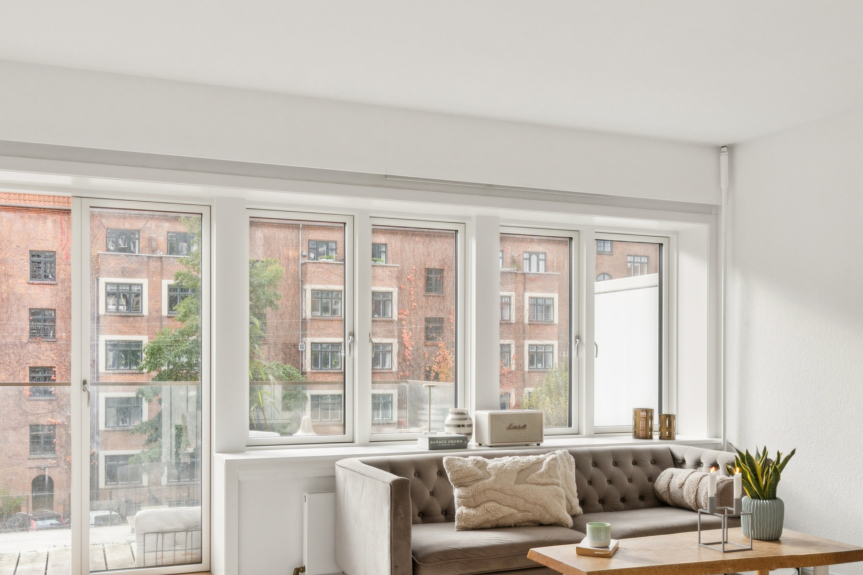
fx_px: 839
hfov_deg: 54.4
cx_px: 436
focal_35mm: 35
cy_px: 358
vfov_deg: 37.6
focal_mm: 14
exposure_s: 1/80
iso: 200
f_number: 8
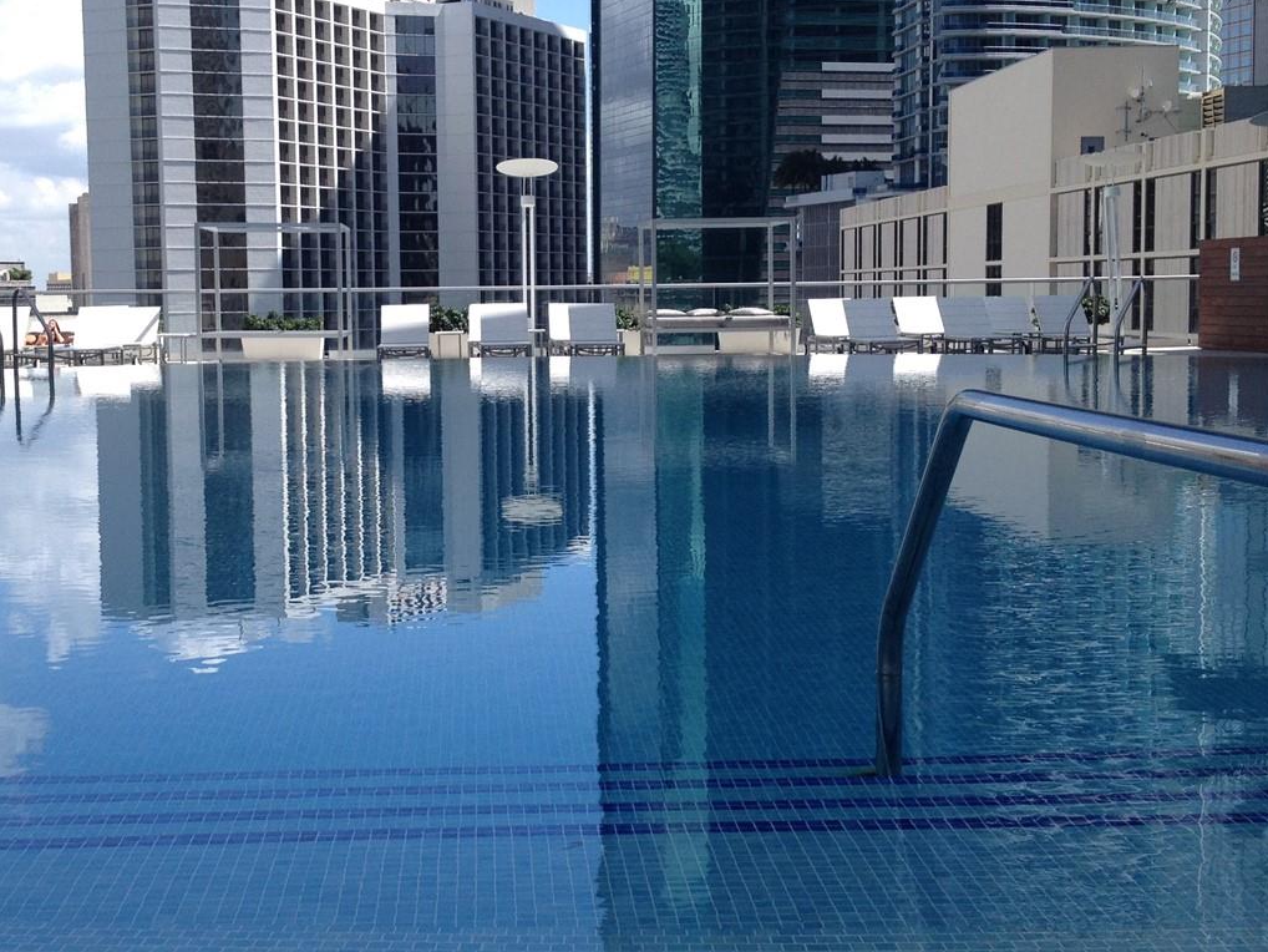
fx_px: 2015
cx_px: 537
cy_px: 405
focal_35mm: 55
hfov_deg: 34.9
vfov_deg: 26.5
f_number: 2.4
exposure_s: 1/1381
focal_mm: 4.28
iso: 80
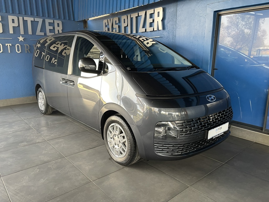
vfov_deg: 54.9
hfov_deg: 69.4
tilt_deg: -13.5
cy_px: 101
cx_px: 134
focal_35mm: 25
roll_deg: +0.5
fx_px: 194
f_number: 1.6
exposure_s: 1/78
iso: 125
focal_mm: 5.1
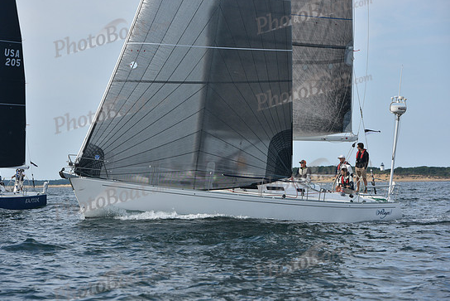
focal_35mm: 176
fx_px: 2200
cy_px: 144
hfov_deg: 11.7
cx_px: 213
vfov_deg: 7.8
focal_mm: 165
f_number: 8
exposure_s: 1/1000
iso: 320
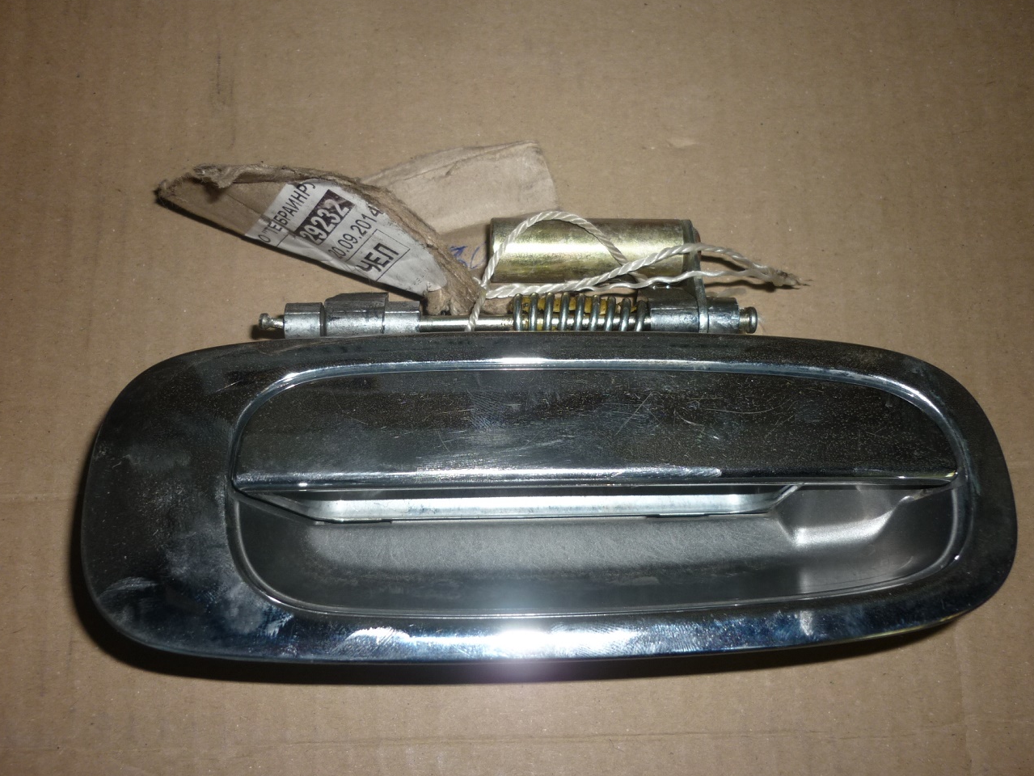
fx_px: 1106
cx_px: 491
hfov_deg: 50.1
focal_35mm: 37
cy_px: 384
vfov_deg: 38.7
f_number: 2.8
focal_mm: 5.5
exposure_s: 1/30
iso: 100
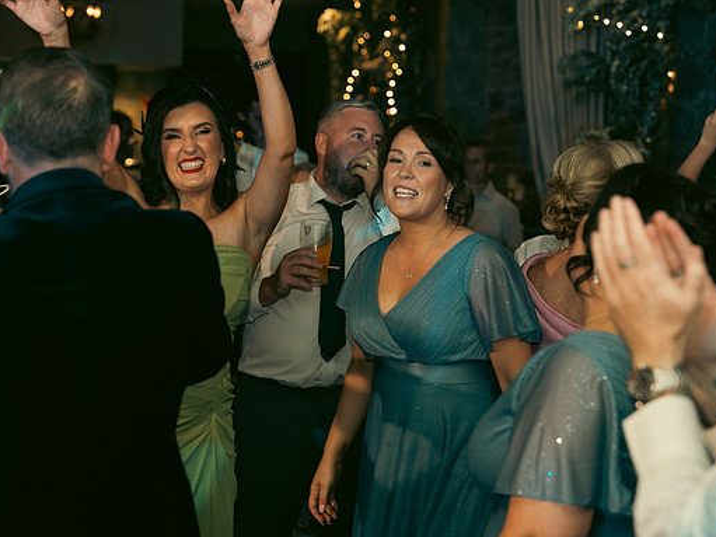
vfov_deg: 20.7
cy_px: 270
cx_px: 370
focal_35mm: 71
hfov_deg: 27.4
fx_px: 1468
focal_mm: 65
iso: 2500
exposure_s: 1/160
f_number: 3.5
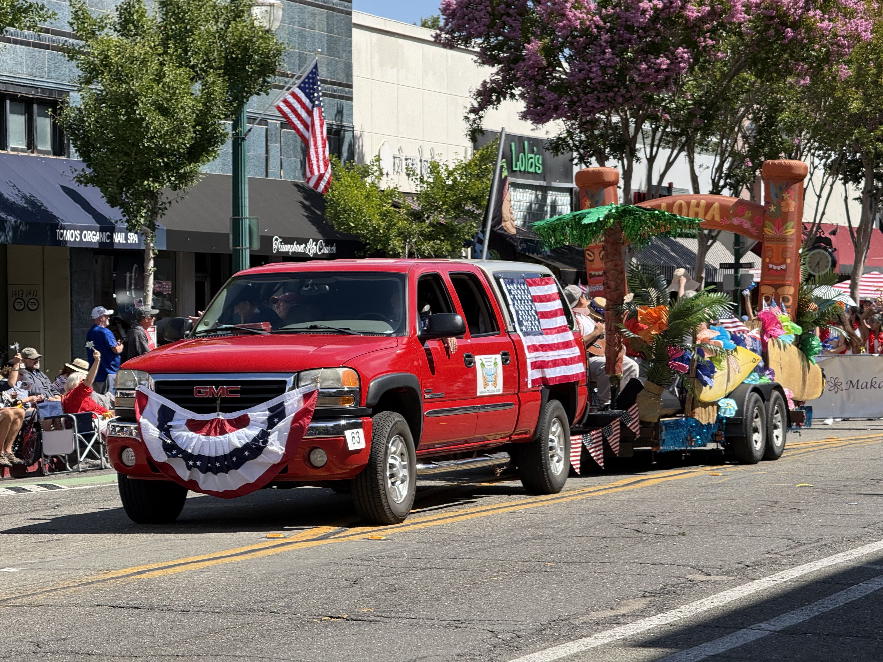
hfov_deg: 16.4
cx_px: 442
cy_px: 331
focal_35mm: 120
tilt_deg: -0.5
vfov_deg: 12.3
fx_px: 3061
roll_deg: +0.5
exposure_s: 1/926
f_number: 2.8
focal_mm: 15.66
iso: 50
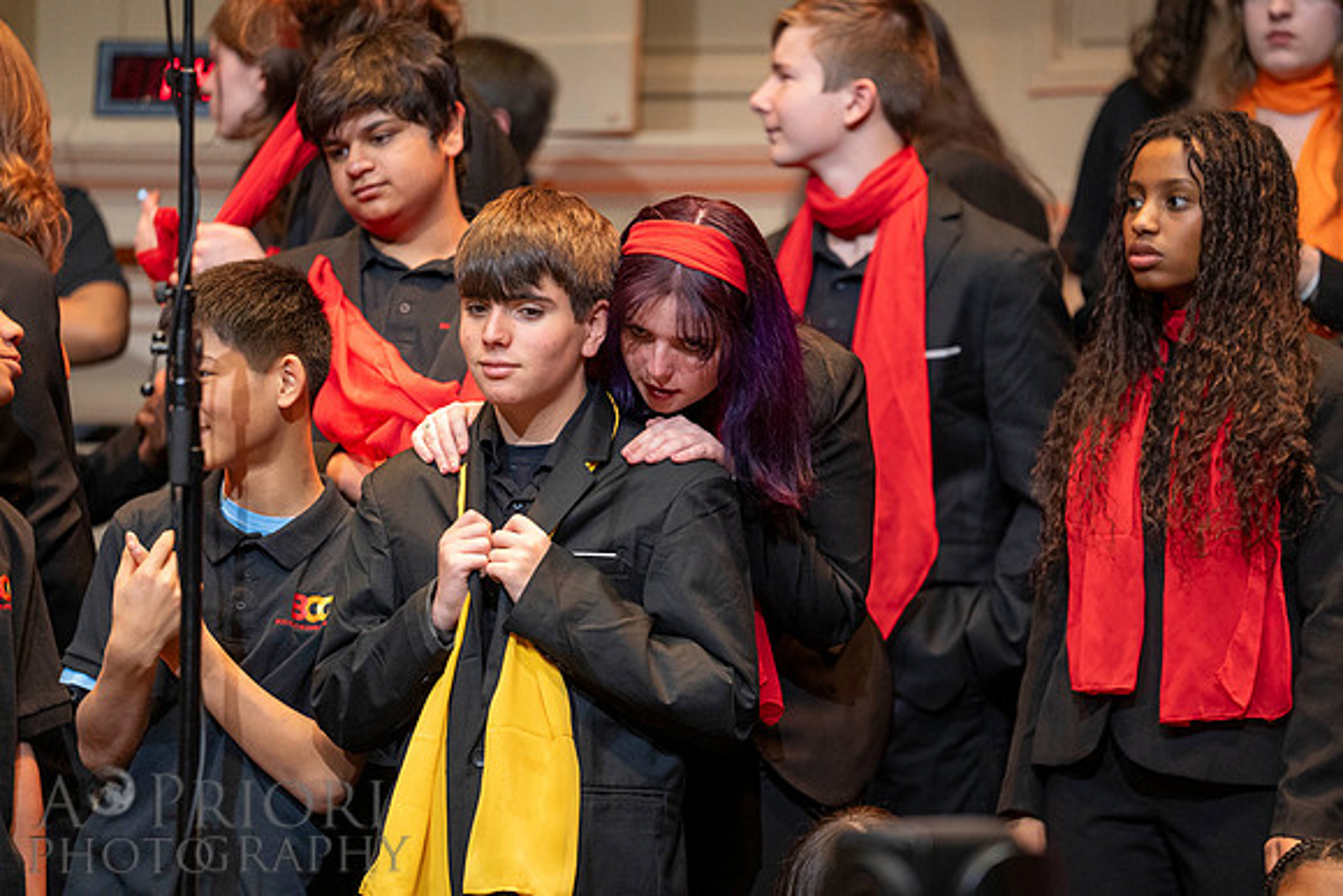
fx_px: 7463
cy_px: 448
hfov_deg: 10.3
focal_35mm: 200
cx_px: 672
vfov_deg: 6.9
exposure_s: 1/250
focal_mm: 200
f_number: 2.8
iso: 4000
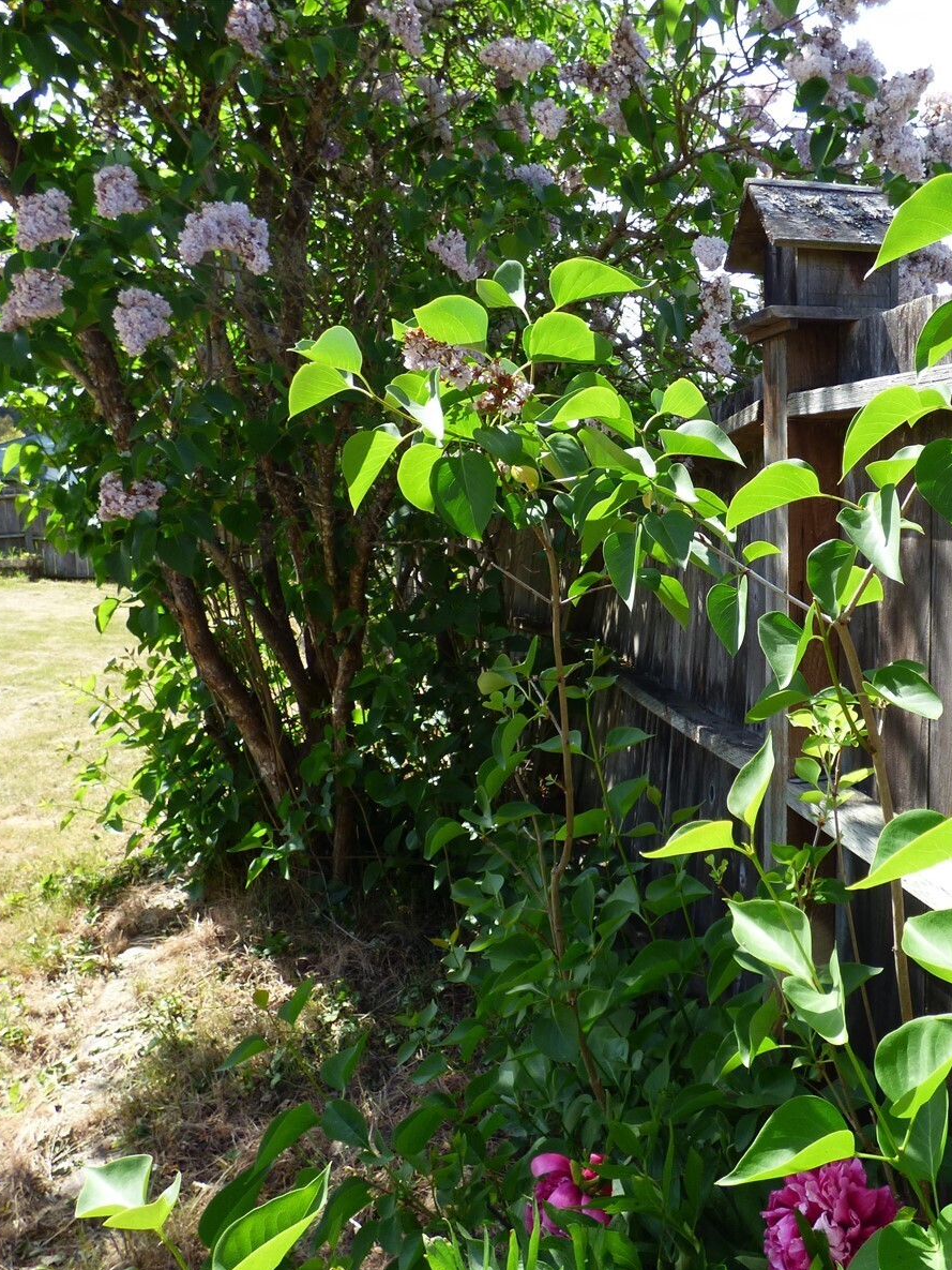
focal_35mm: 27
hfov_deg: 49.5
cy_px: 641
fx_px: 990
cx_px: 705
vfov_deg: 65.3
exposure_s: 1/400
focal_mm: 3.58
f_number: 2.8
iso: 100
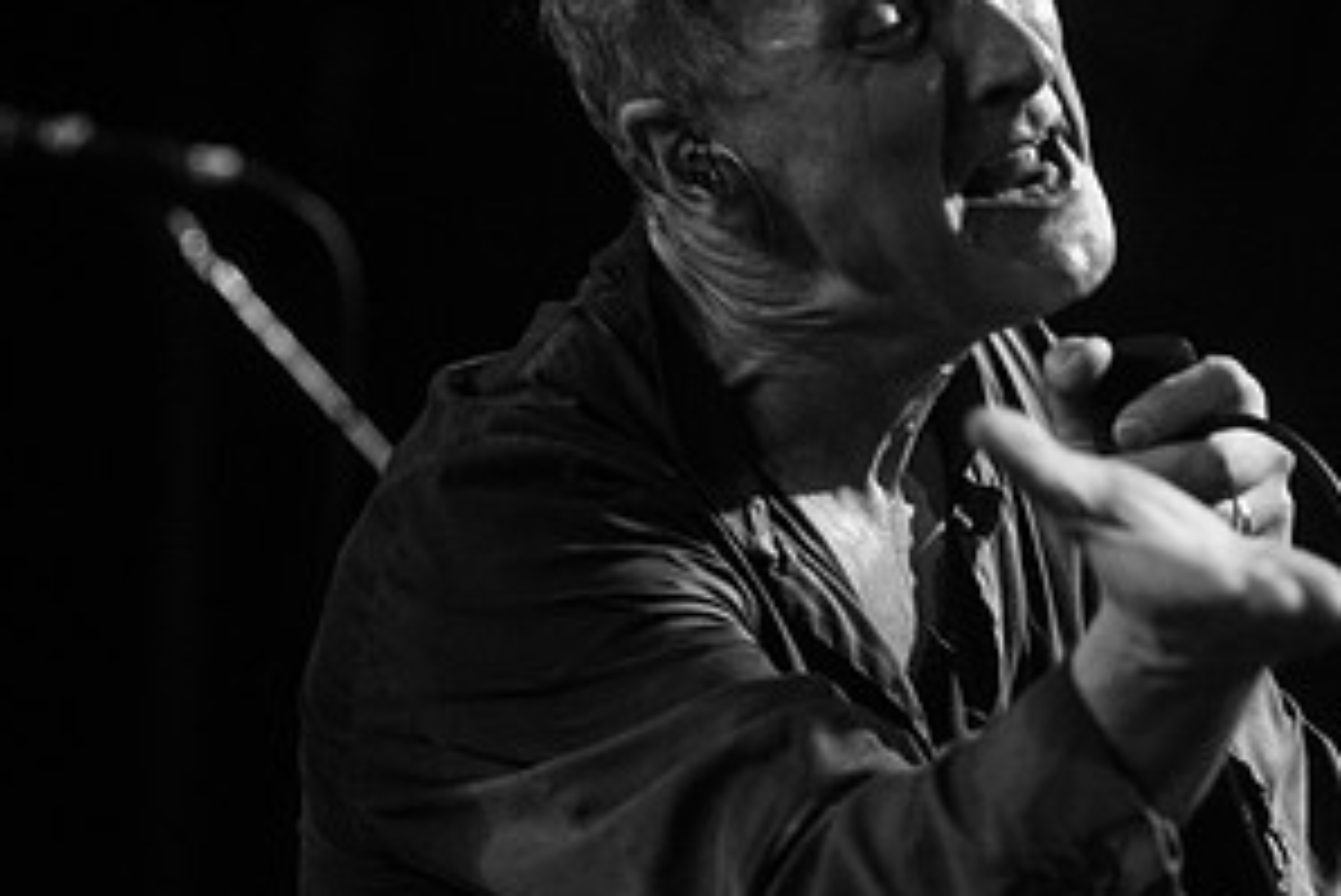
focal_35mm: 243
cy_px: 227
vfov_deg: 5.7
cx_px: 855
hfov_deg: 8.5
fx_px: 9056
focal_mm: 110
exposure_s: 1/160
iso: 2000
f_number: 3.2
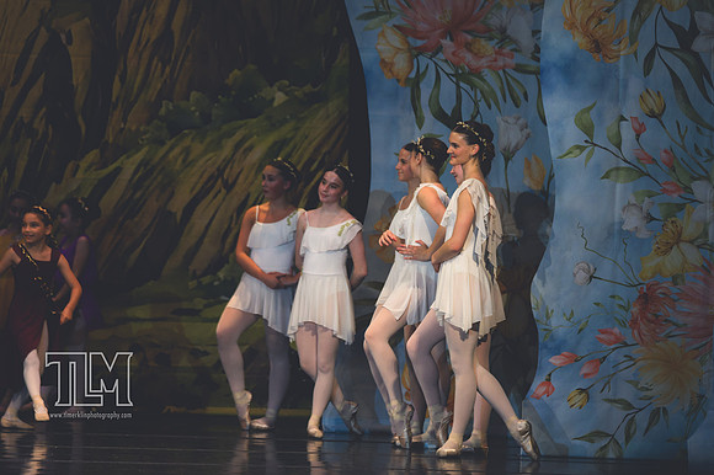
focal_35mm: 300
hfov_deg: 6.9
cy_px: 238
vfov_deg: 4.6
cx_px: 357
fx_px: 5946
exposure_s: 1/500
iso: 500
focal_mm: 200
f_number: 2.8
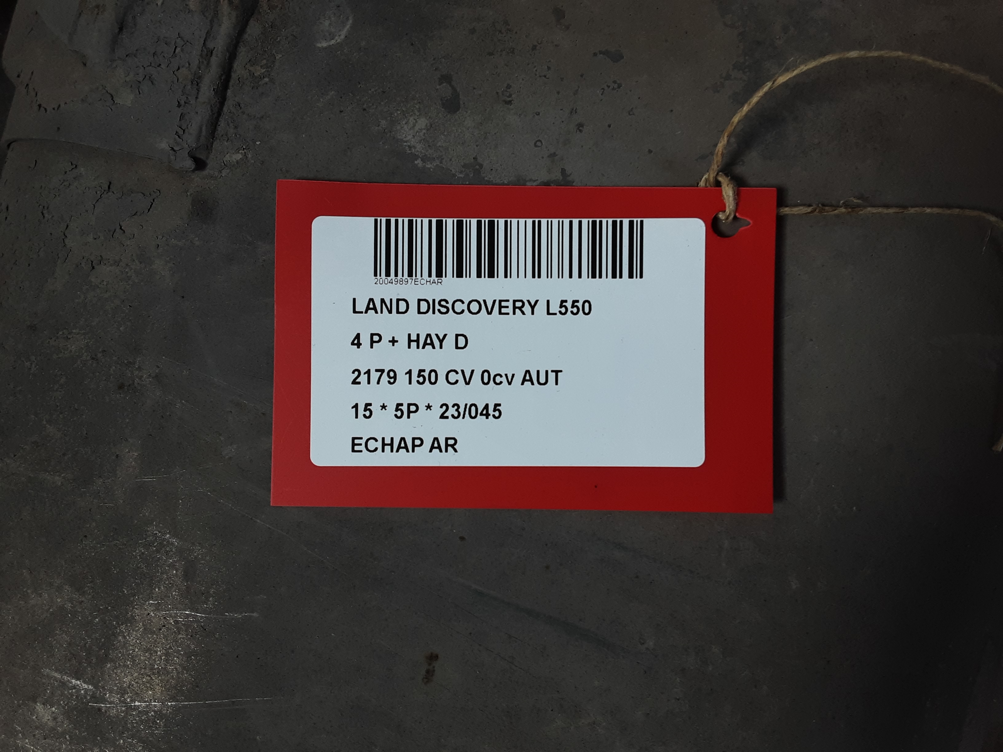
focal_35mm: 27
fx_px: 782
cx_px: 502
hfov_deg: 65.3
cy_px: 376
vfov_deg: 51.4
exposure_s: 1/100
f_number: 1.9
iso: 64
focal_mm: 2.91
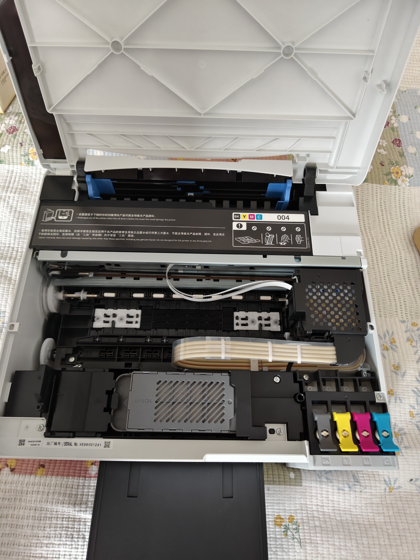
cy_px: 280
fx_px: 372
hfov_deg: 58.9
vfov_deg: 73.9
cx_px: 210
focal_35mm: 23
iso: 589
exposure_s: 1/100
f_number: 1.88
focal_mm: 5.56
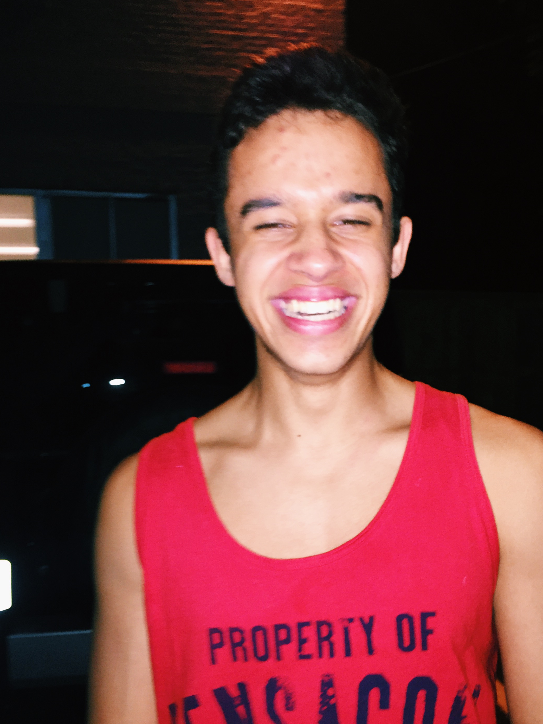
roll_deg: +1.1
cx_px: 286
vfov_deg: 53.8
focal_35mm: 34
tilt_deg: -2.8
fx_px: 711
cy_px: 410
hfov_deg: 41.8
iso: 80
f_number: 2.2
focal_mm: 4.15
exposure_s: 1/16
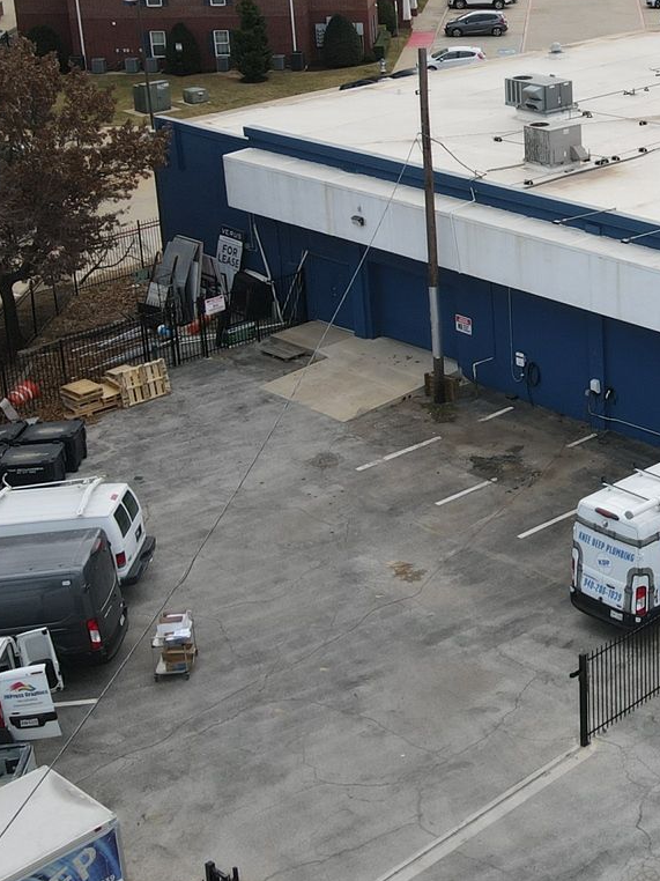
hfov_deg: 21.6
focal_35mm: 63
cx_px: 792
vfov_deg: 30.2
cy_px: 225
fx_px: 1602
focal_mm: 4.5
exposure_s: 1/500
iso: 100
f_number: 2.8
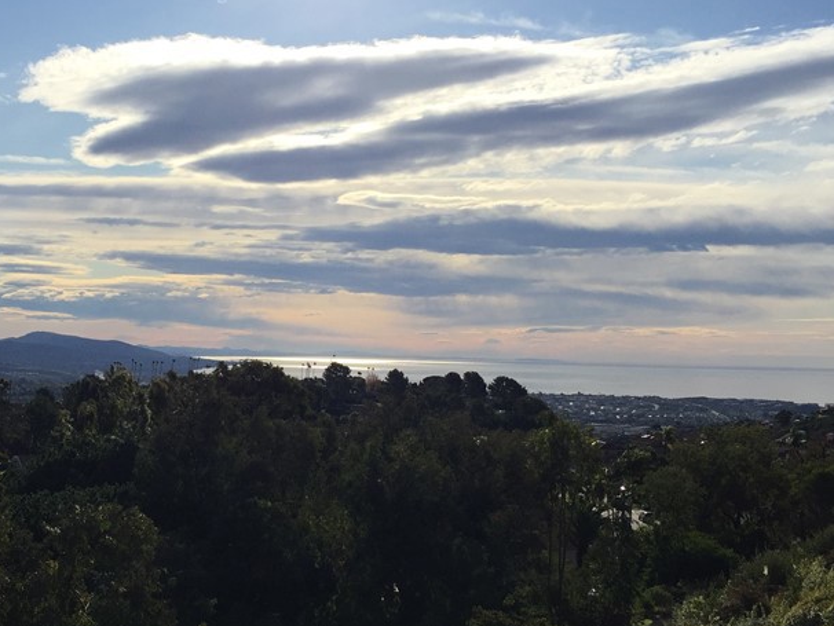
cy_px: 360
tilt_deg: +1.3
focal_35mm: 49
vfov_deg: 29.7
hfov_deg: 38.7
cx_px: 317
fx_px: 1181
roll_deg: -2.6
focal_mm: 4.15
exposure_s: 1/6623
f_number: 2.2
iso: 32
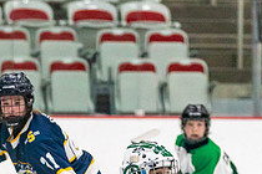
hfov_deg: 5.1
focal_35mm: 407
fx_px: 2962
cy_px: 263
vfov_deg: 3.4
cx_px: 36
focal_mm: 128
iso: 4000
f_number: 2.8
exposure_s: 1/1600
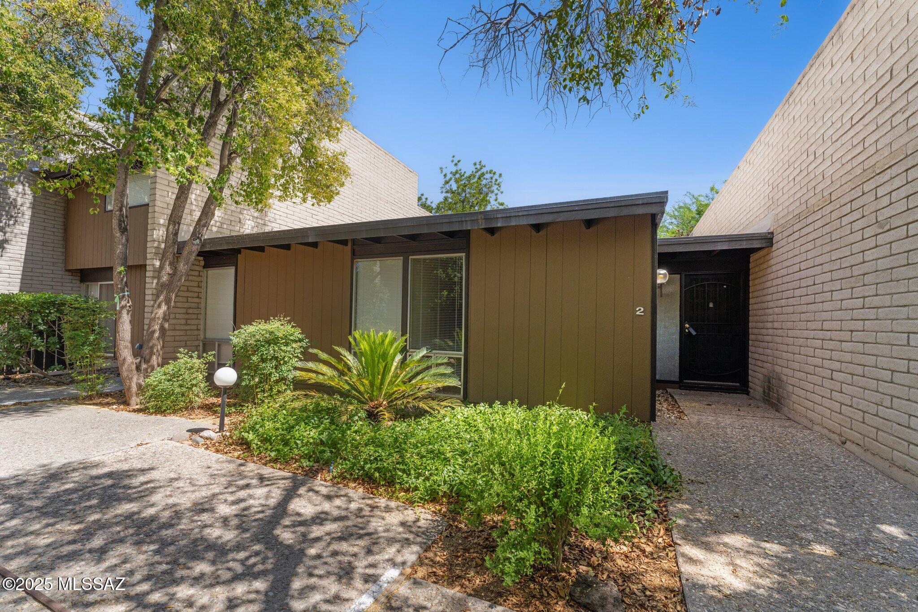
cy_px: 306
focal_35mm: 15
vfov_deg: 76.9
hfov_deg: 100.0
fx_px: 385
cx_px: 459
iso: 400
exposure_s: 1/640
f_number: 5.6
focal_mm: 15.1
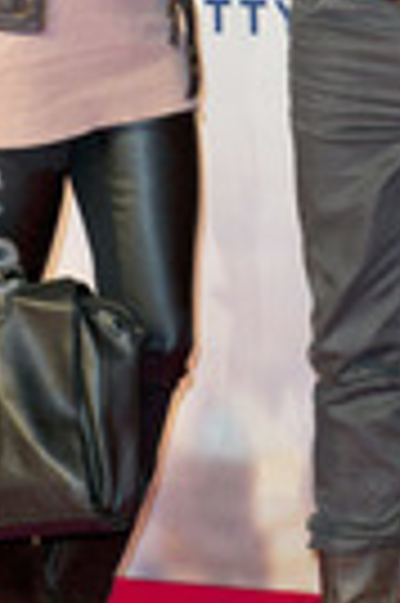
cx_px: 281
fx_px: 3492
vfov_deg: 9.8
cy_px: 45
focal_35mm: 209
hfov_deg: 6.6
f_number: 6.3
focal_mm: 70
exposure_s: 1/160
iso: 800
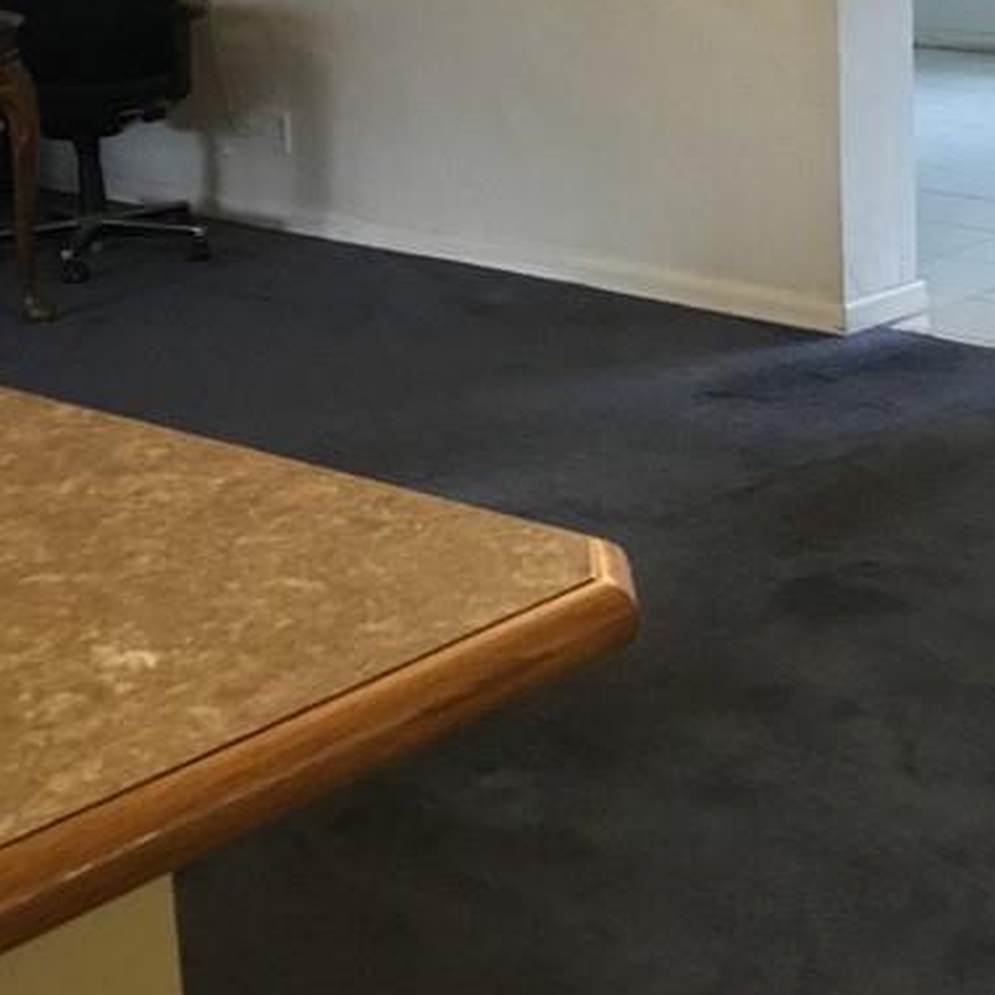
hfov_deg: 23.0
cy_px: 263
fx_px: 2406
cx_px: 795
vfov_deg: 23.2
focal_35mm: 74
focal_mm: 3.3
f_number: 2.4
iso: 160
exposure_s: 1/30
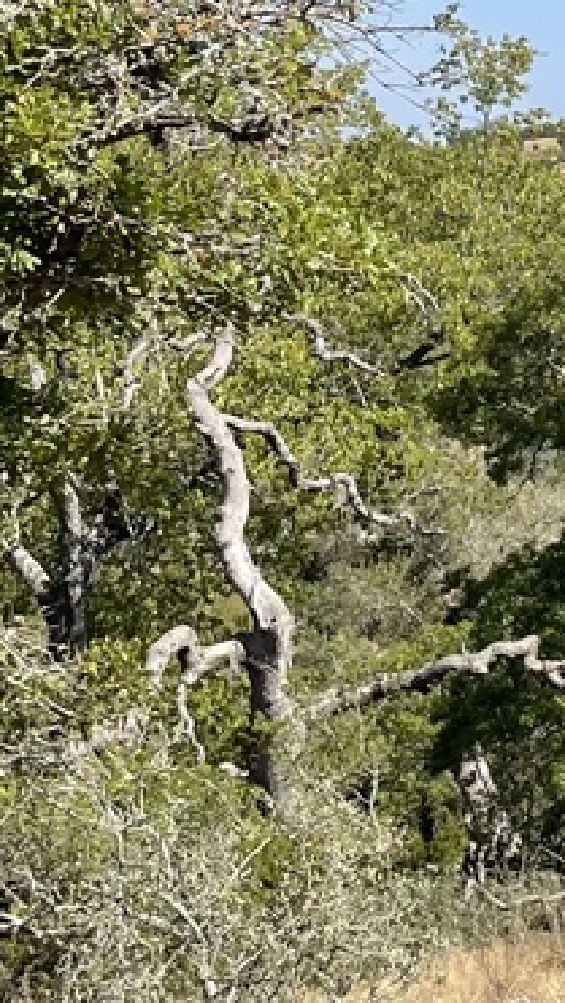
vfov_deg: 19.2
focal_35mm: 110
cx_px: 1252
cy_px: 197
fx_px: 2926
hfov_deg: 10.0
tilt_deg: -1.4
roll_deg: +2.4
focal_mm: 4.2
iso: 32
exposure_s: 1/2747
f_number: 1.6
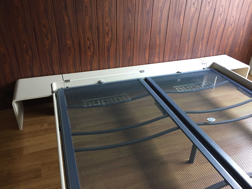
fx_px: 211
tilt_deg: -29.8
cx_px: 126
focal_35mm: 29
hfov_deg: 61.7
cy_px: 94
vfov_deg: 48.2
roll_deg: -1.1
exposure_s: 1/33
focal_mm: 4.15
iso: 250
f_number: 2.2
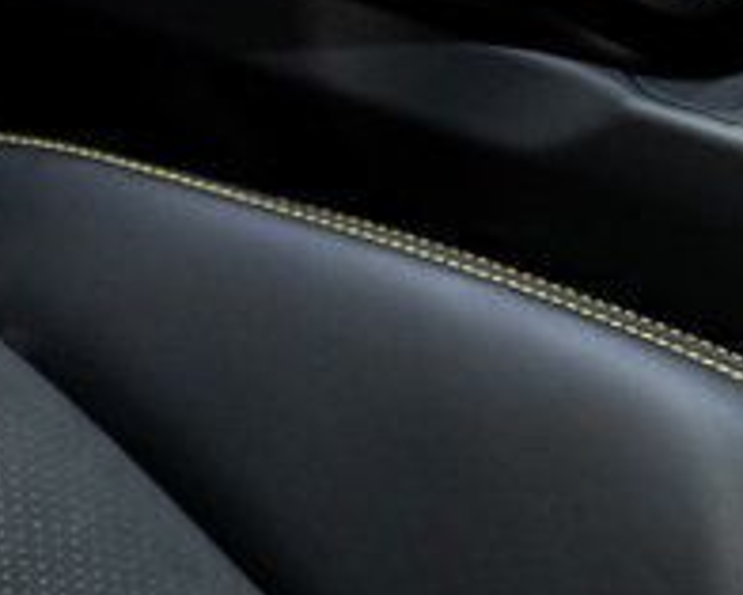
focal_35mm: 152
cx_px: 95
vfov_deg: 9.7
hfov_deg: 12.6
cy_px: 1059
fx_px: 3344
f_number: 4
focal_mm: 31
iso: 3200
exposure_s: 1/60
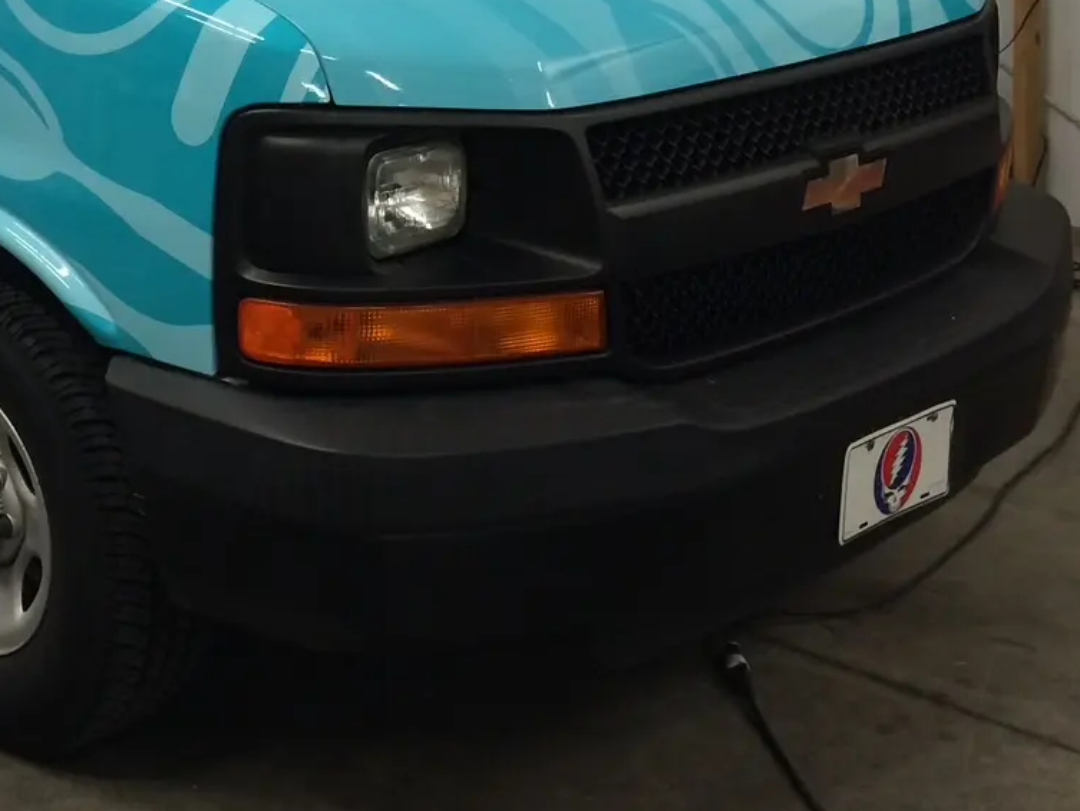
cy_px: 20
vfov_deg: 21.9
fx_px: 2028
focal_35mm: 65
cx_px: 65
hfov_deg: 28.4
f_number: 2.2
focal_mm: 4.12
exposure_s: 1/30
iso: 125
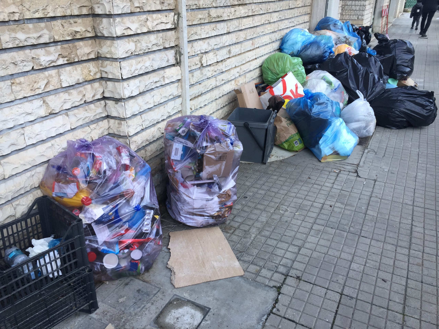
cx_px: 220
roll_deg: -0.4
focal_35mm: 29
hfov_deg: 61.7
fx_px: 368
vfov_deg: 48.2
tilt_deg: -25.2
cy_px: 164
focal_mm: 4.15
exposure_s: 1/100
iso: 40
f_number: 2.2
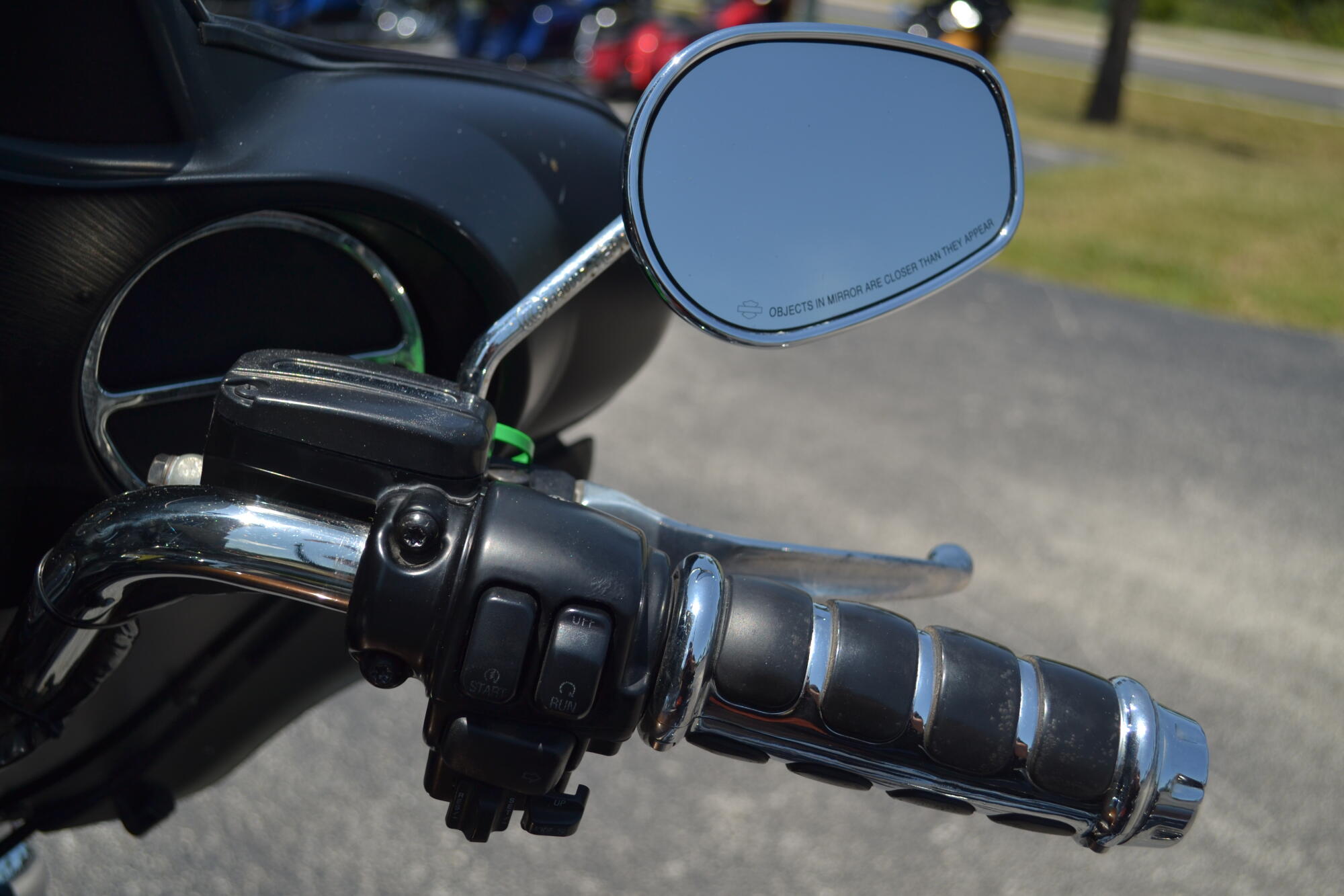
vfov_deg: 30.8
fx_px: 1624
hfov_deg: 45.0
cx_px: 672
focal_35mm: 44
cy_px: 448
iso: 100
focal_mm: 29
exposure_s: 1/800
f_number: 4.5
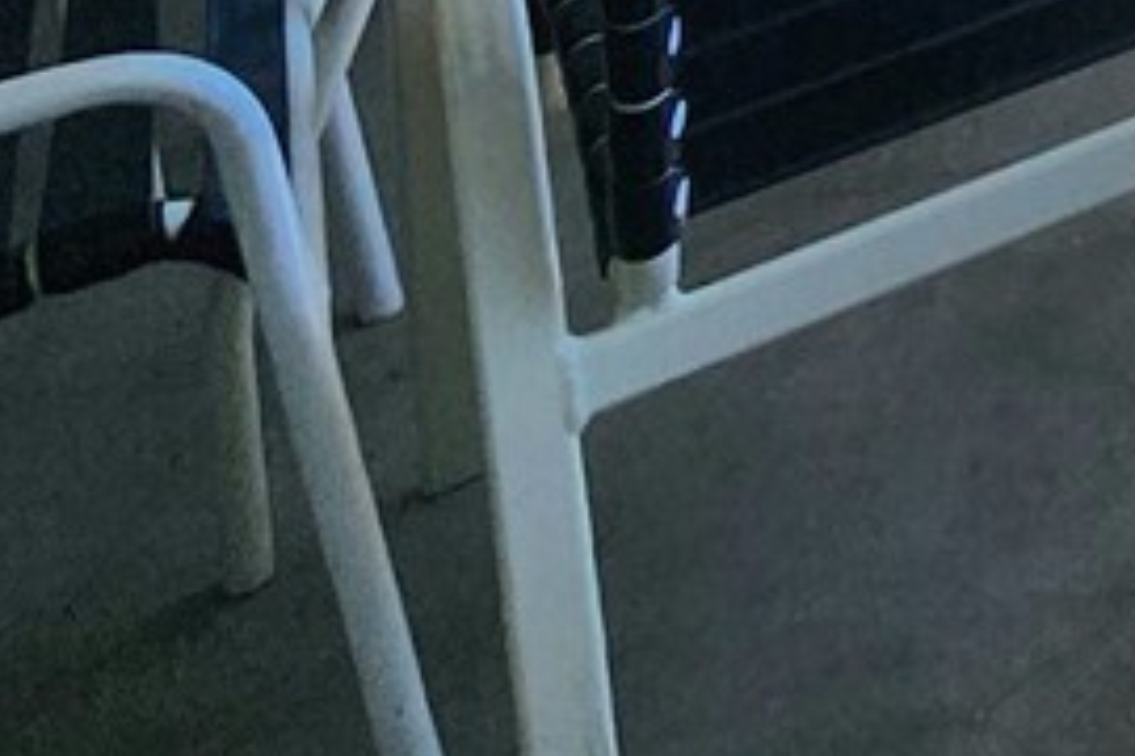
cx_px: 2577
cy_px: -1289
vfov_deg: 12.0
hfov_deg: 15.9
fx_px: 2522
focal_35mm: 80
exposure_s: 1/909
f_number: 2.2
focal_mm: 2.2
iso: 50
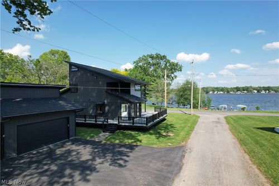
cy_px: 93
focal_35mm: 22
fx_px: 170
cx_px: 140
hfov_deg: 78.6
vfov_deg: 57.2
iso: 110
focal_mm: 8.38
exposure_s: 1/1500
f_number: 2.8
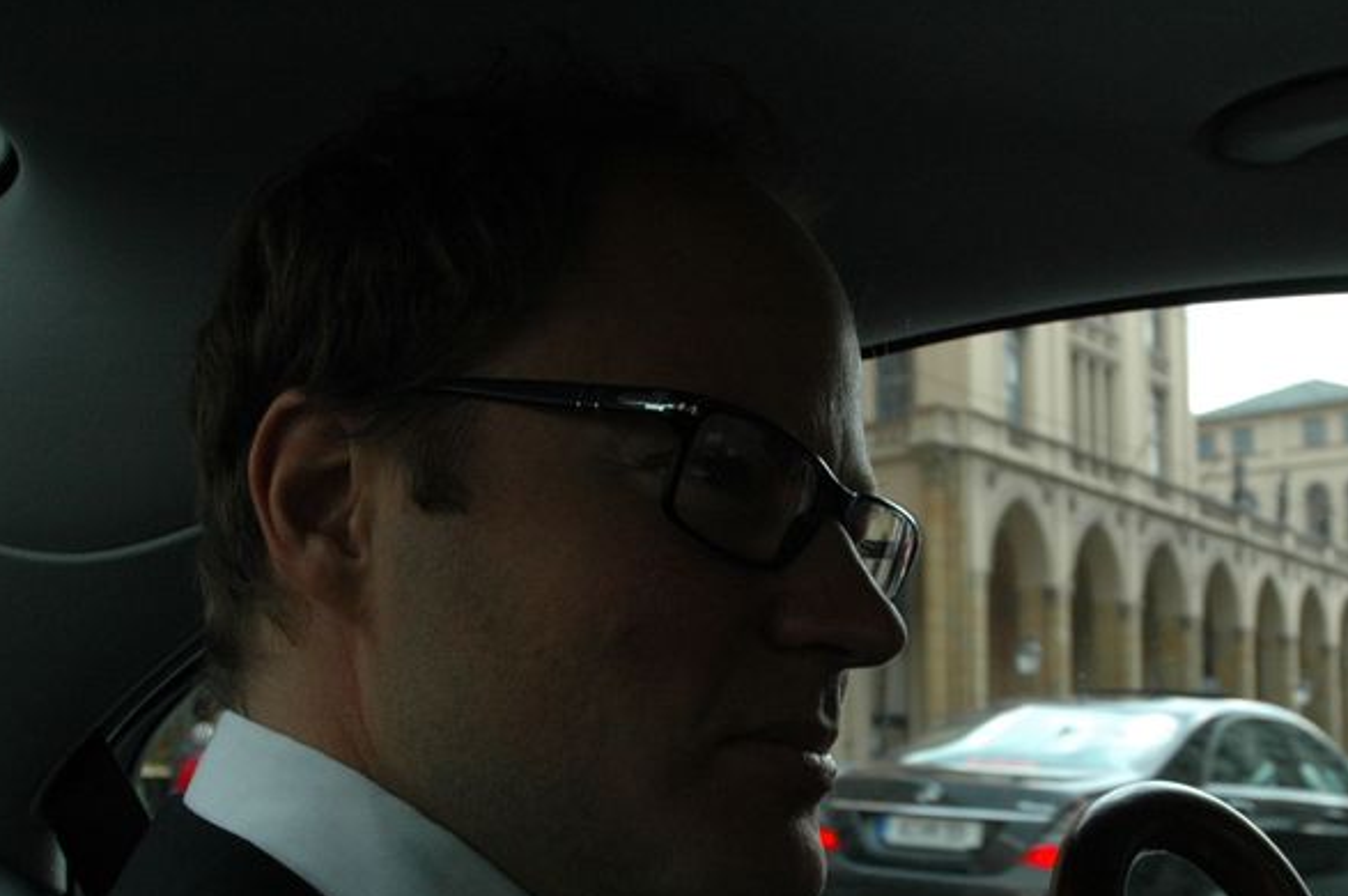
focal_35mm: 46
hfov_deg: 42.7
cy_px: 642
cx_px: 756
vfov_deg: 28.8
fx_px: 1721
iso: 400
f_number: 5.6
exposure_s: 1/125
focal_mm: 18
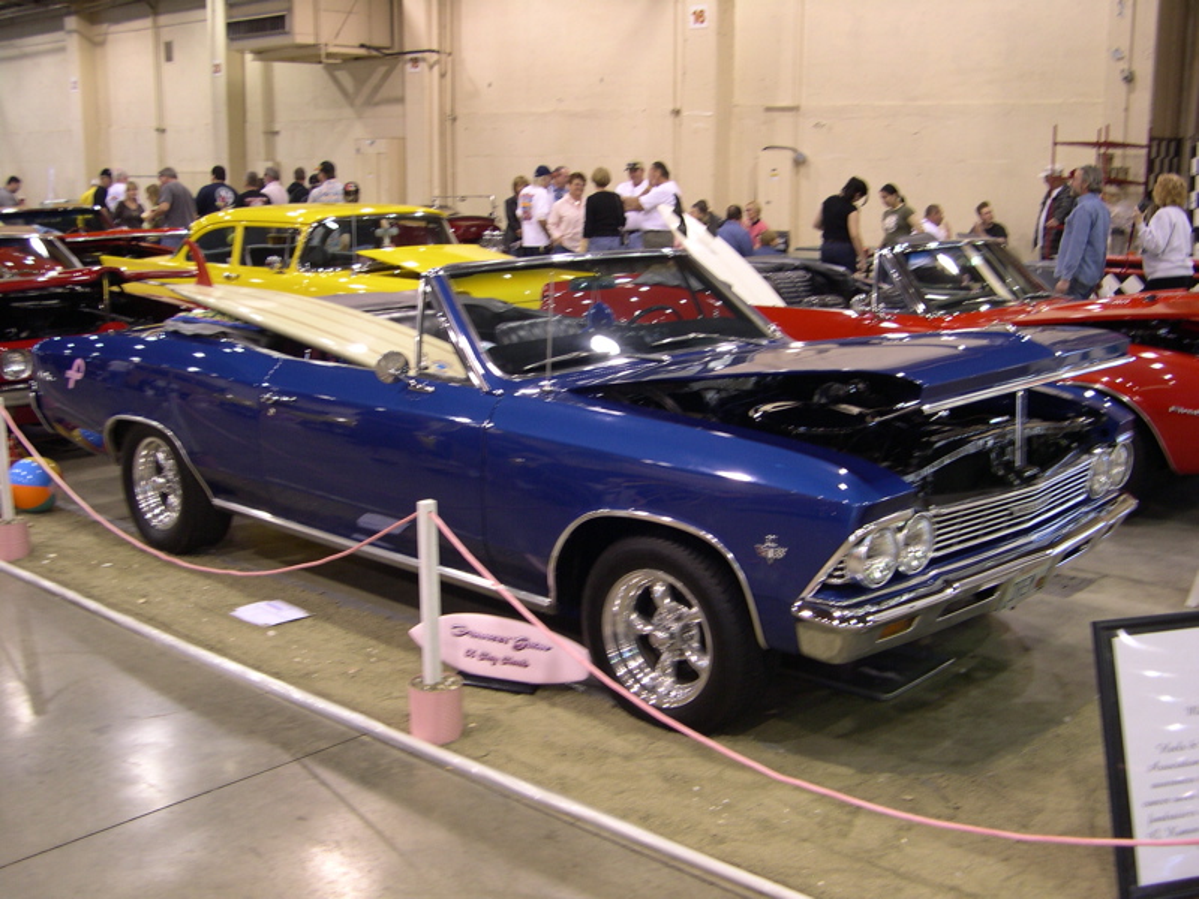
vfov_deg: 37.7
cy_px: 450
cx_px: 600
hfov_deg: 49.0
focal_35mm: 38
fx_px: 1316
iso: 100
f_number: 2.8
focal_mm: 8
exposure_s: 1/22.7
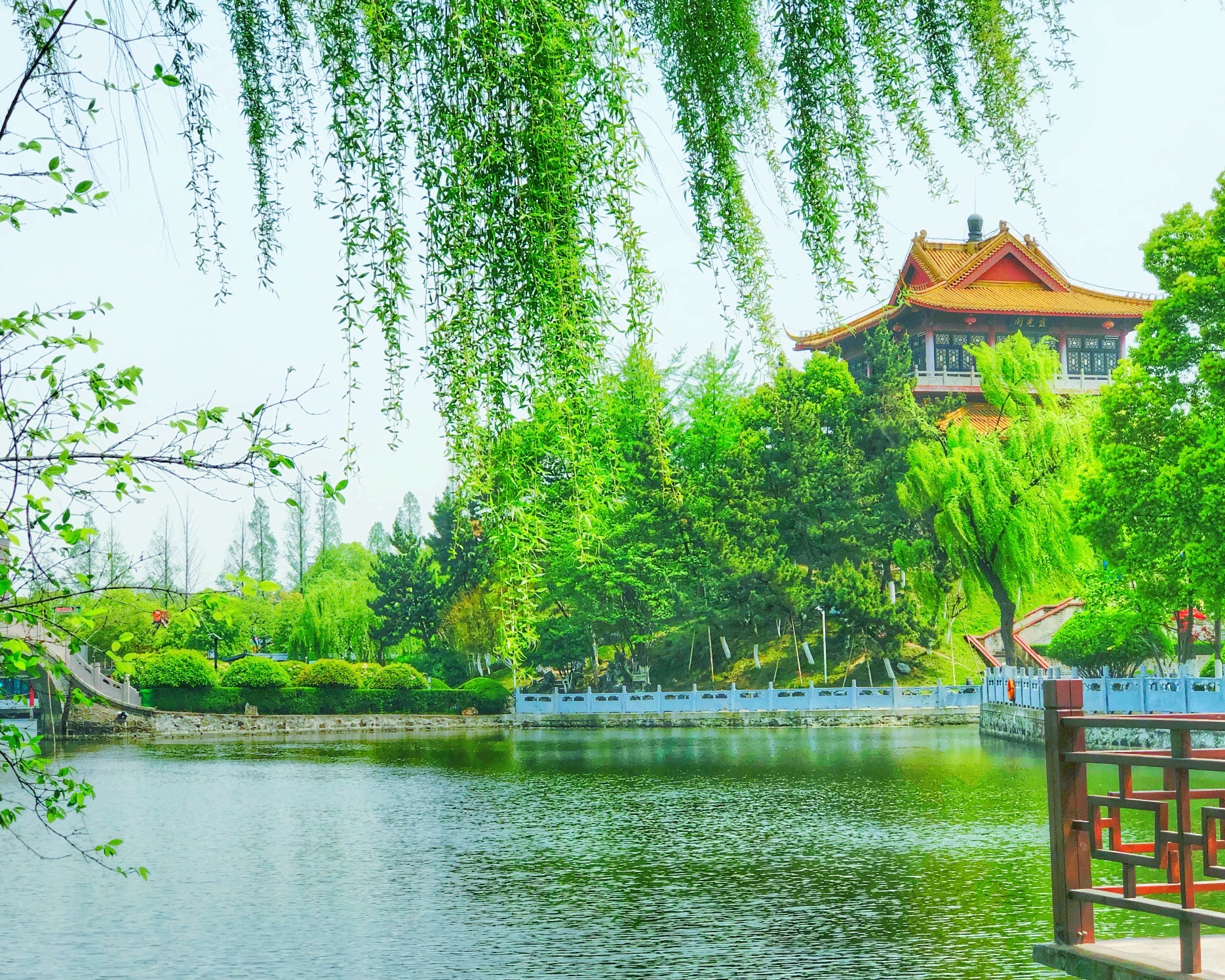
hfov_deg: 31.4
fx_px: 2176
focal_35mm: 60
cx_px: 619
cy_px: 491
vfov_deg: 25.4
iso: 20
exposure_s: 1/857
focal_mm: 6.6
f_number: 2.8
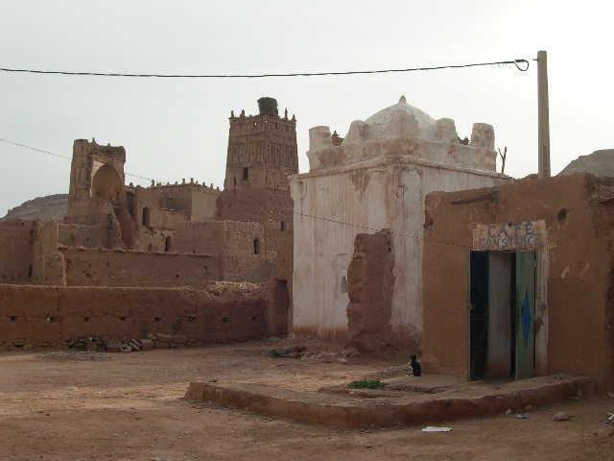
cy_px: 230
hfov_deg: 36.8
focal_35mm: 52
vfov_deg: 28.0
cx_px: 307
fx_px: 922
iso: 100
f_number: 8.8
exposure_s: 1/89.3
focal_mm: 11.1
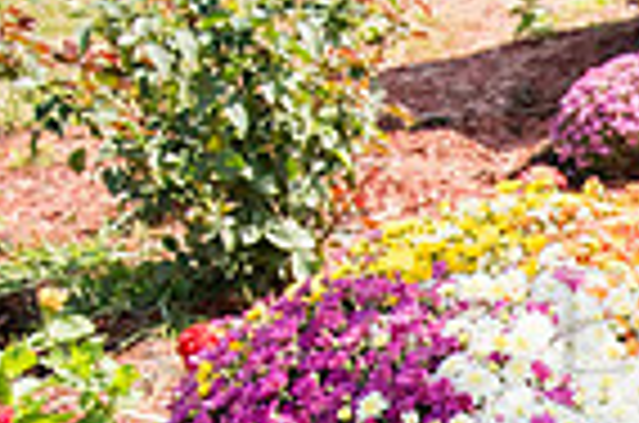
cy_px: 542
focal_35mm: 127
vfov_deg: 10.5
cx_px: 963
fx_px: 2249
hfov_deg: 15.0
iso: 400
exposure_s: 1/500
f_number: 6.3
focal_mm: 31
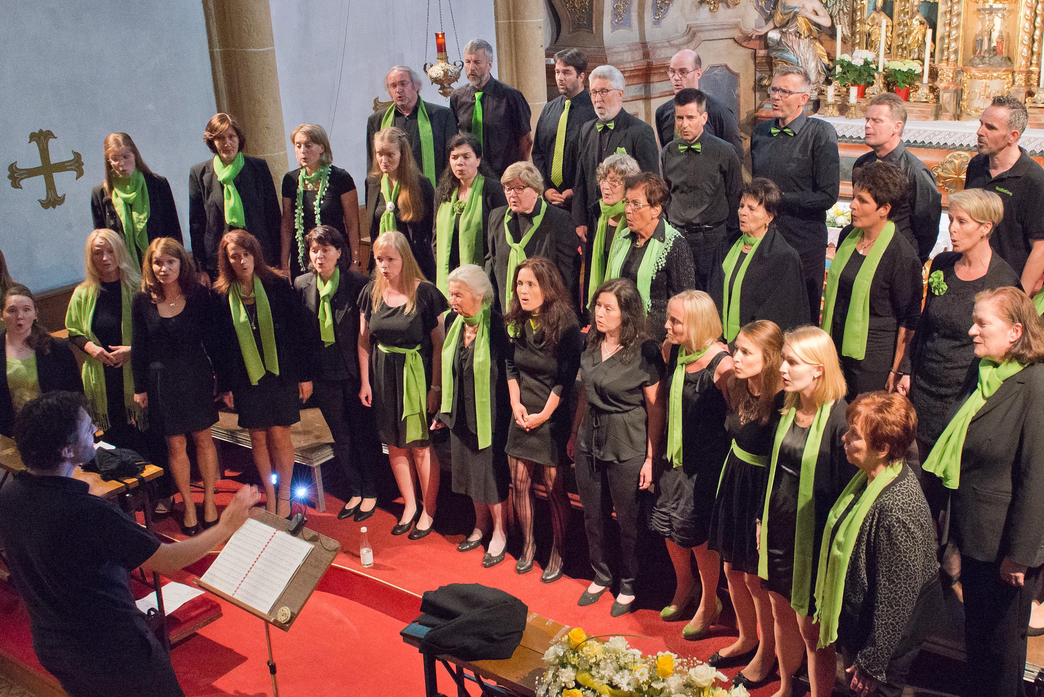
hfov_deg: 48.2
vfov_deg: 33.4
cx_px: 626
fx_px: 1161
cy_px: 313
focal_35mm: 40
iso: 6400
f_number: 4.5
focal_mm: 24
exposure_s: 1/40
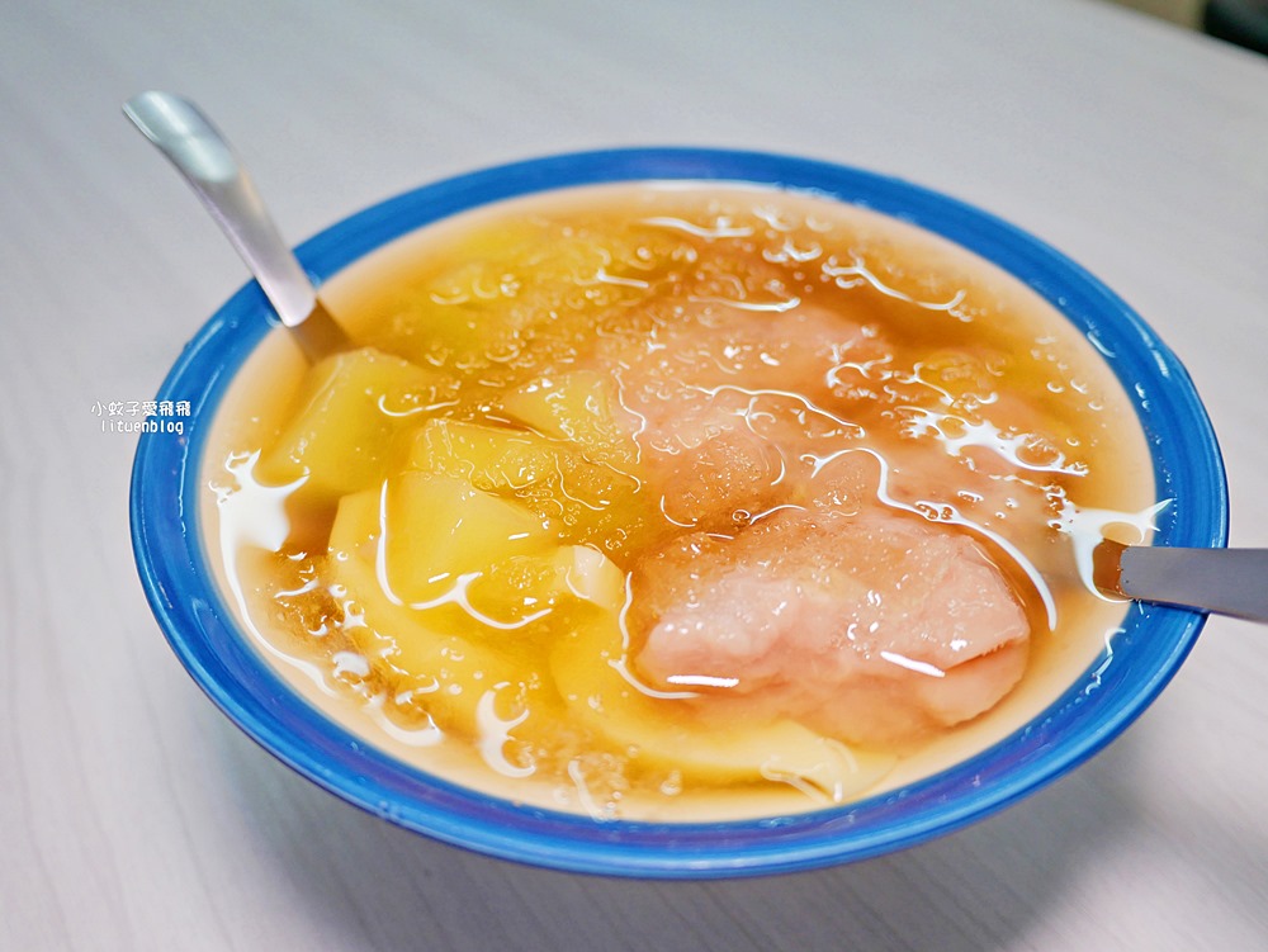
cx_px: 634
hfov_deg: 63.4
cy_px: 476
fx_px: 1026
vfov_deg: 49.8
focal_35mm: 28
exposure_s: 1/60
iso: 200
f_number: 2.5
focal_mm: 14
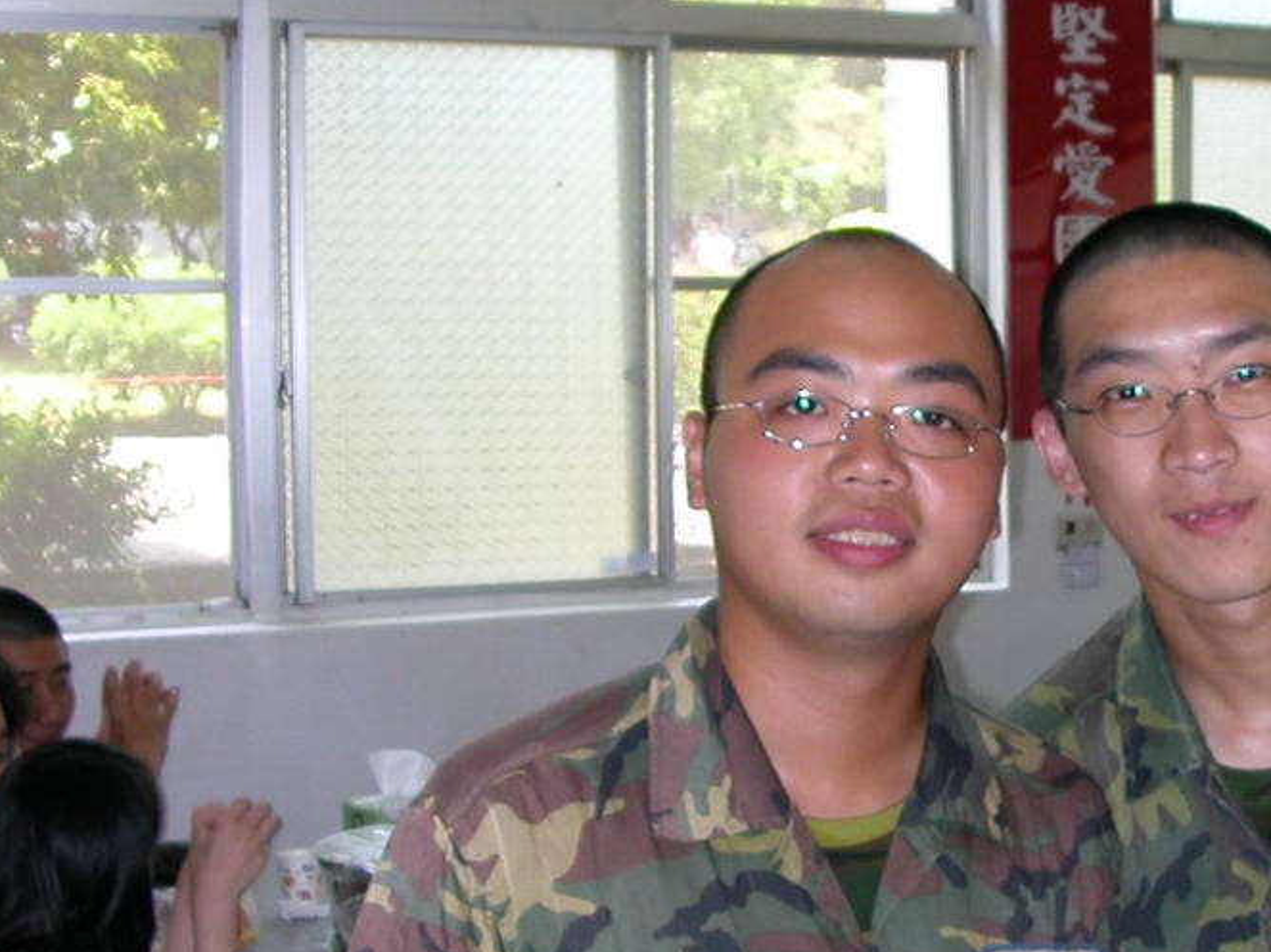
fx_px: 2460
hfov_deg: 28.4
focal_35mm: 67
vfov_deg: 21.9
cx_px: 1010
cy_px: 504
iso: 100
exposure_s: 1/114
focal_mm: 5.6
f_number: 2.7
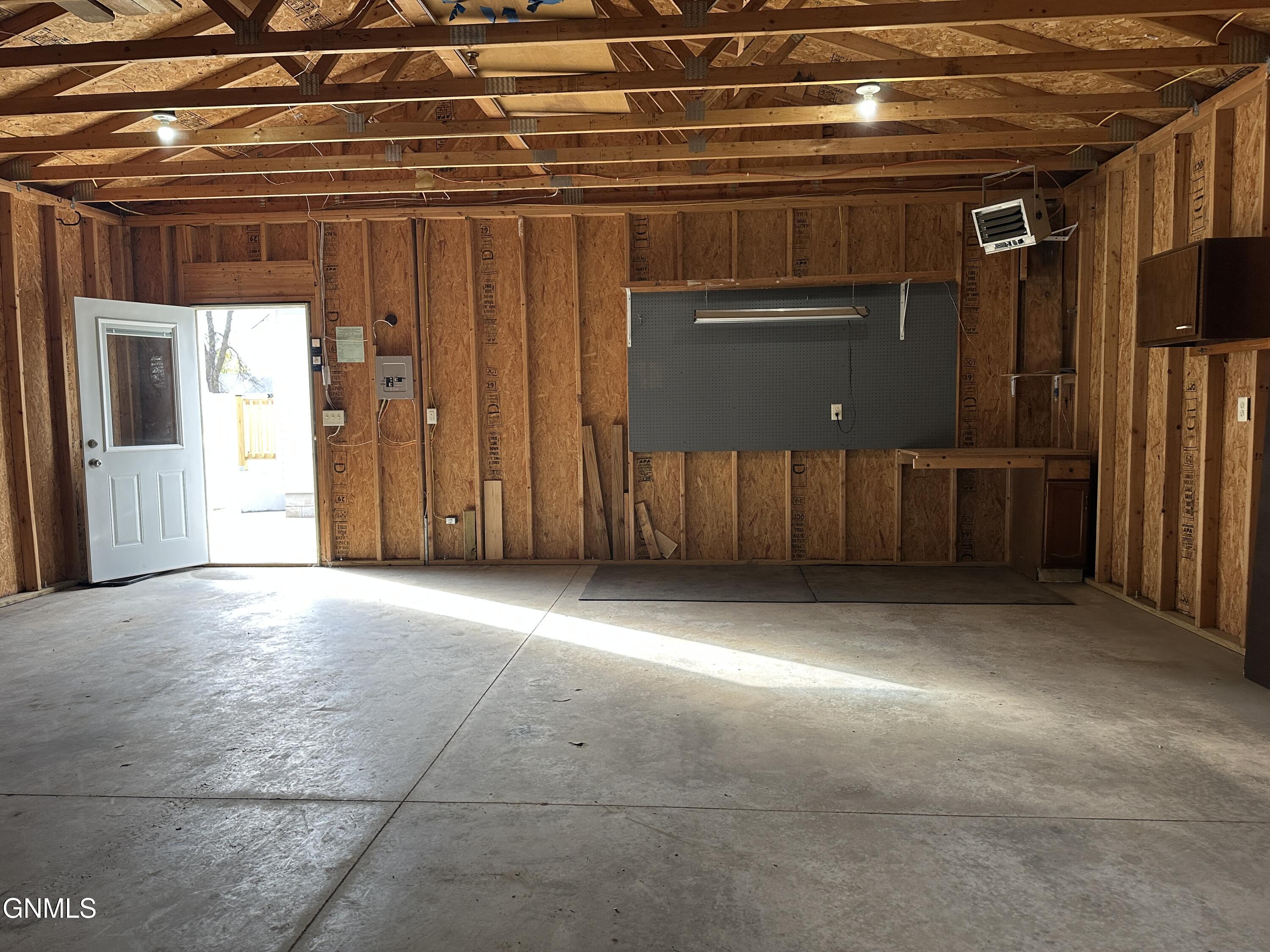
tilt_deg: -4.8
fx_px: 881
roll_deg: +0.3
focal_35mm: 24
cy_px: 476
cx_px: 635
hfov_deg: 71.6
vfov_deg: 56.8
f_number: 1.78
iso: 160
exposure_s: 1/121
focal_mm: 6.86
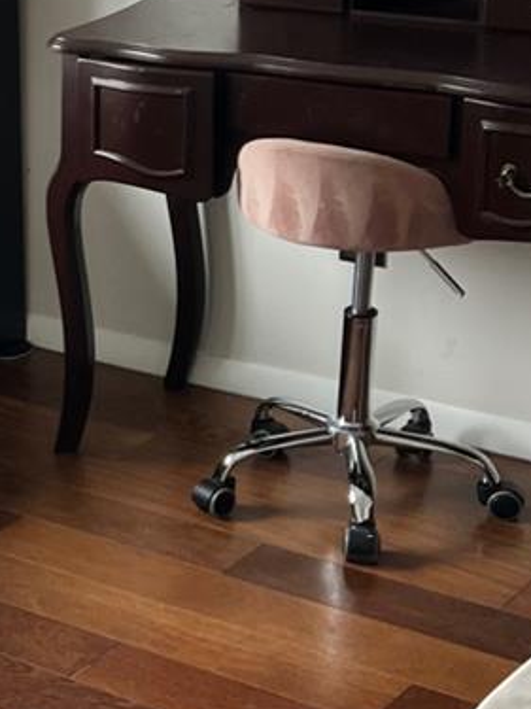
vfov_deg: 18.9
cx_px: -403
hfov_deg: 13.0
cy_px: 361
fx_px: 2128
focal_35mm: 104
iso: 64
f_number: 1.5
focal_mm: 5.7
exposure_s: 1/60
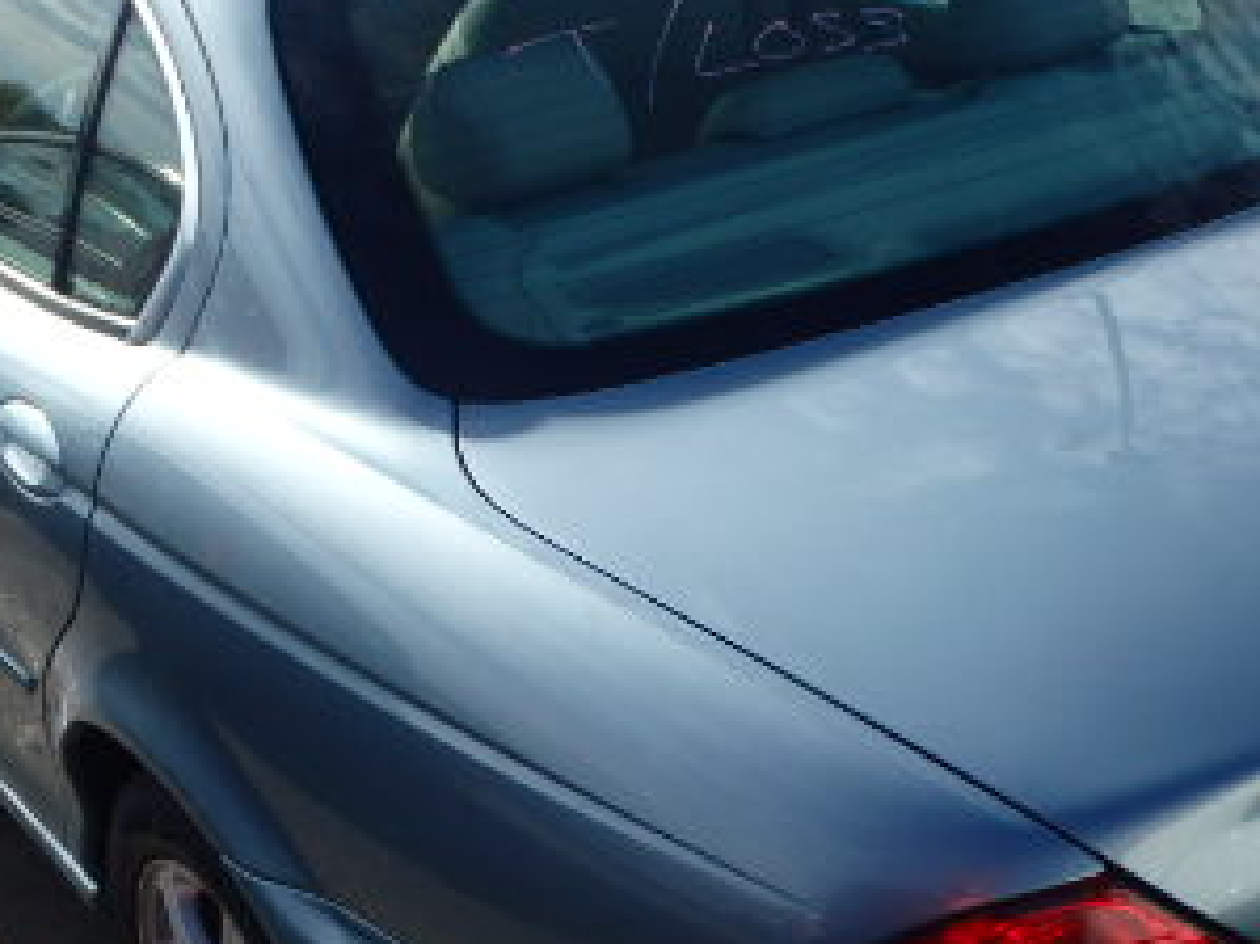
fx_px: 2183
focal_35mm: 60
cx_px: 725
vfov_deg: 24.2
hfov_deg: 32.1
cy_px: 653
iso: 125
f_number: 11
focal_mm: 5
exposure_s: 1/125
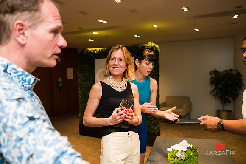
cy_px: 82
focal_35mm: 29
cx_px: 123
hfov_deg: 63.7
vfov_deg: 44.9
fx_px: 198
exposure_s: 1/200
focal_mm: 29
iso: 640
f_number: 4
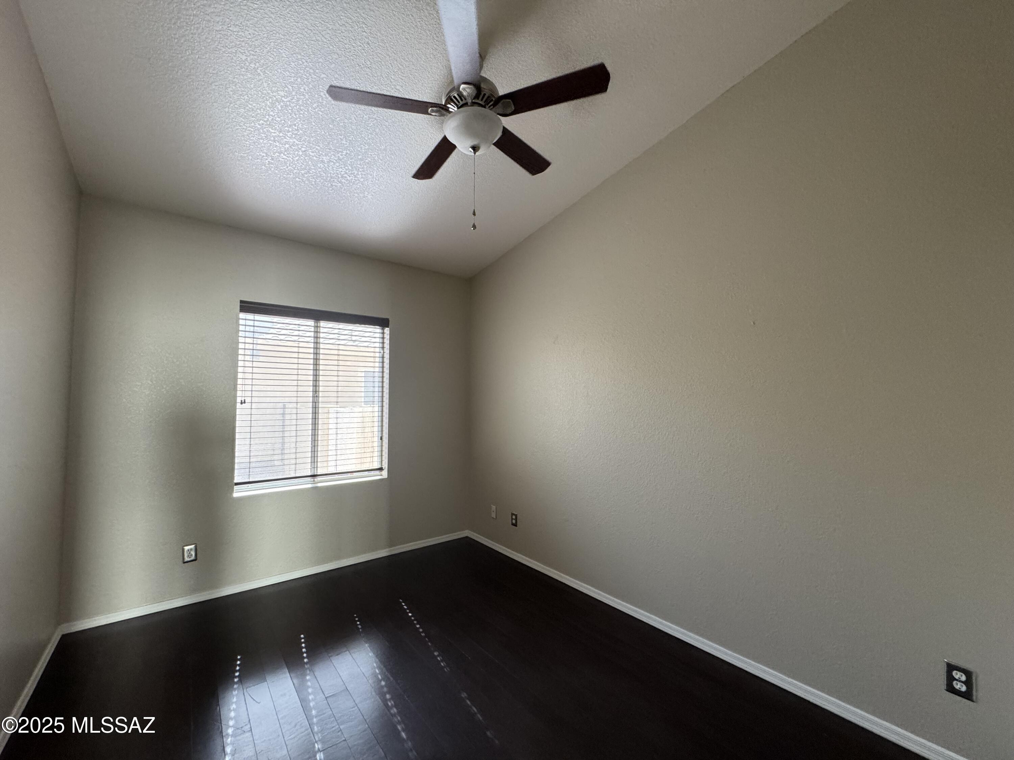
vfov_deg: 85.7
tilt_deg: +2.4
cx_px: 507
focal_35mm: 14
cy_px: 380
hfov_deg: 102.1
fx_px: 410
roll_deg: -0.2
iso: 320
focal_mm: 2.22
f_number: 2.2
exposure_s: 1/60
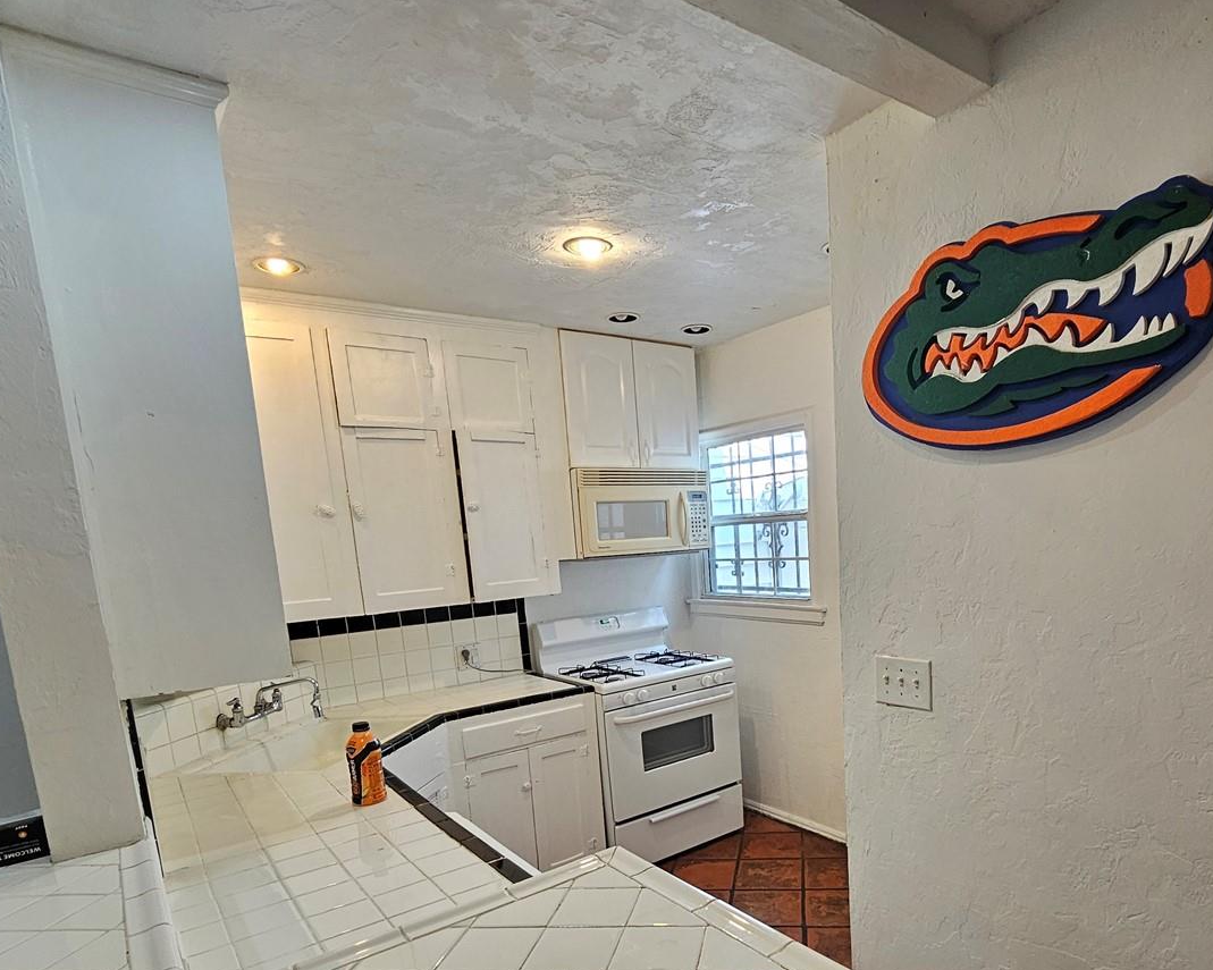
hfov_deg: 82.5
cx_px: 717
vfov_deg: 68.5
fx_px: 682
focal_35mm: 19
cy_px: 659
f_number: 2.2
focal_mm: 2.2
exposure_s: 1/60
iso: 125
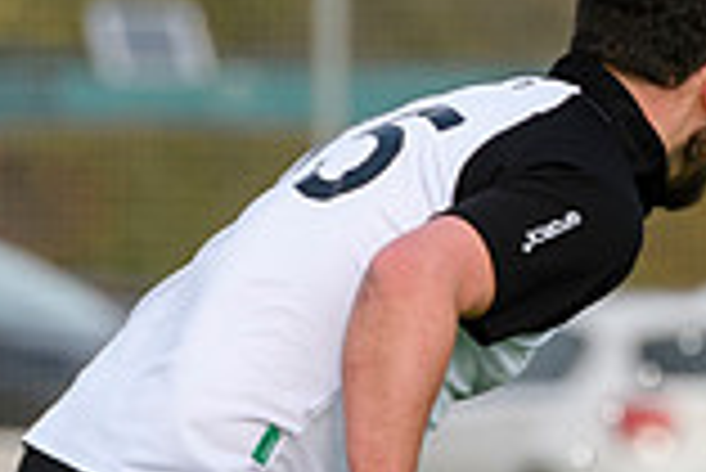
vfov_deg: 0.8
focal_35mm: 1667
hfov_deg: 1.2
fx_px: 32721
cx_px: 1338
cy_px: 554
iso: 500
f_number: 4
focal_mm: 200
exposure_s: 1/2000
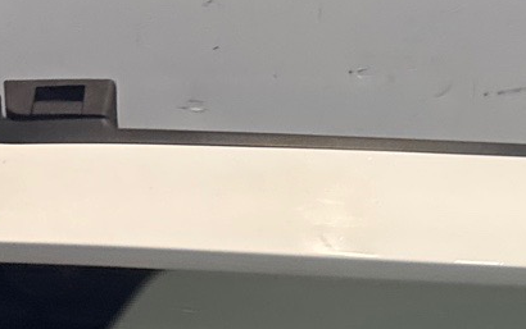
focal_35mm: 119
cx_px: 561
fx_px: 1707
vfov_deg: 10.0
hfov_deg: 17.0
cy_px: 719
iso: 80
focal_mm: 6.76
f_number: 1.78
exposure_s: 1/100
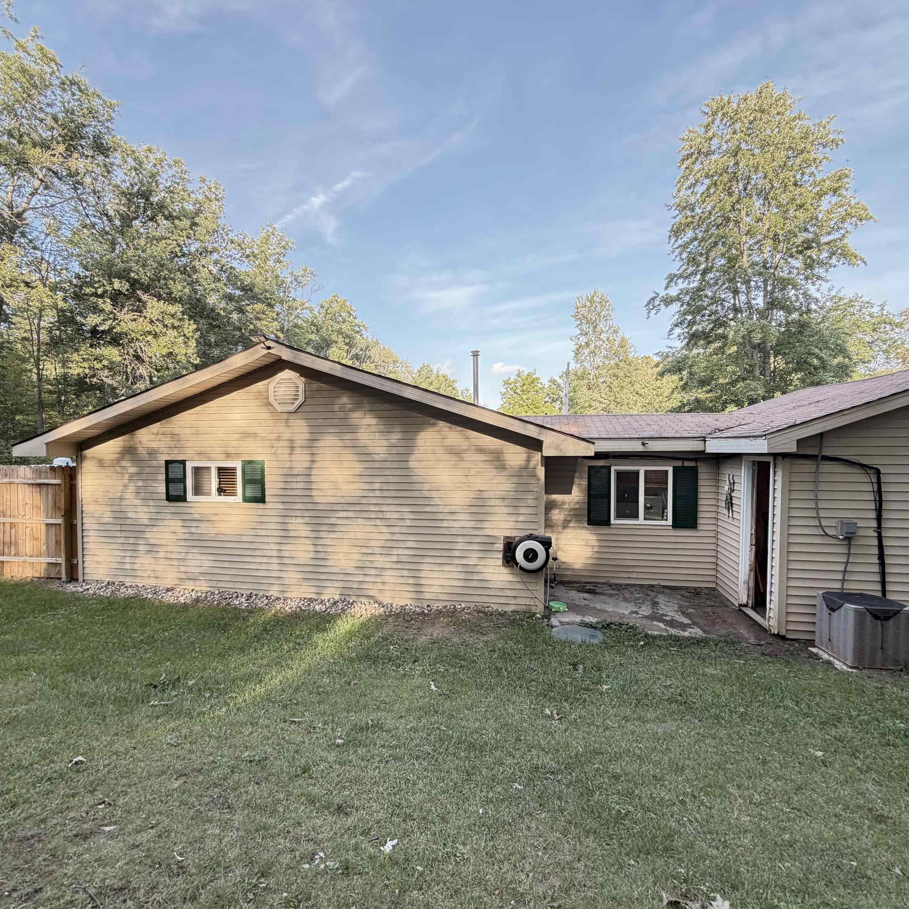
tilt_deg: -1.1
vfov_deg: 84.0
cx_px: 450
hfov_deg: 84.0
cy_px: 464
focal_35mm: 17
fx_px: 505
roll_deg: +0.8
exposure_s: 1/121
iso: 125
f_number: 2.2
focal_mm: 2.22
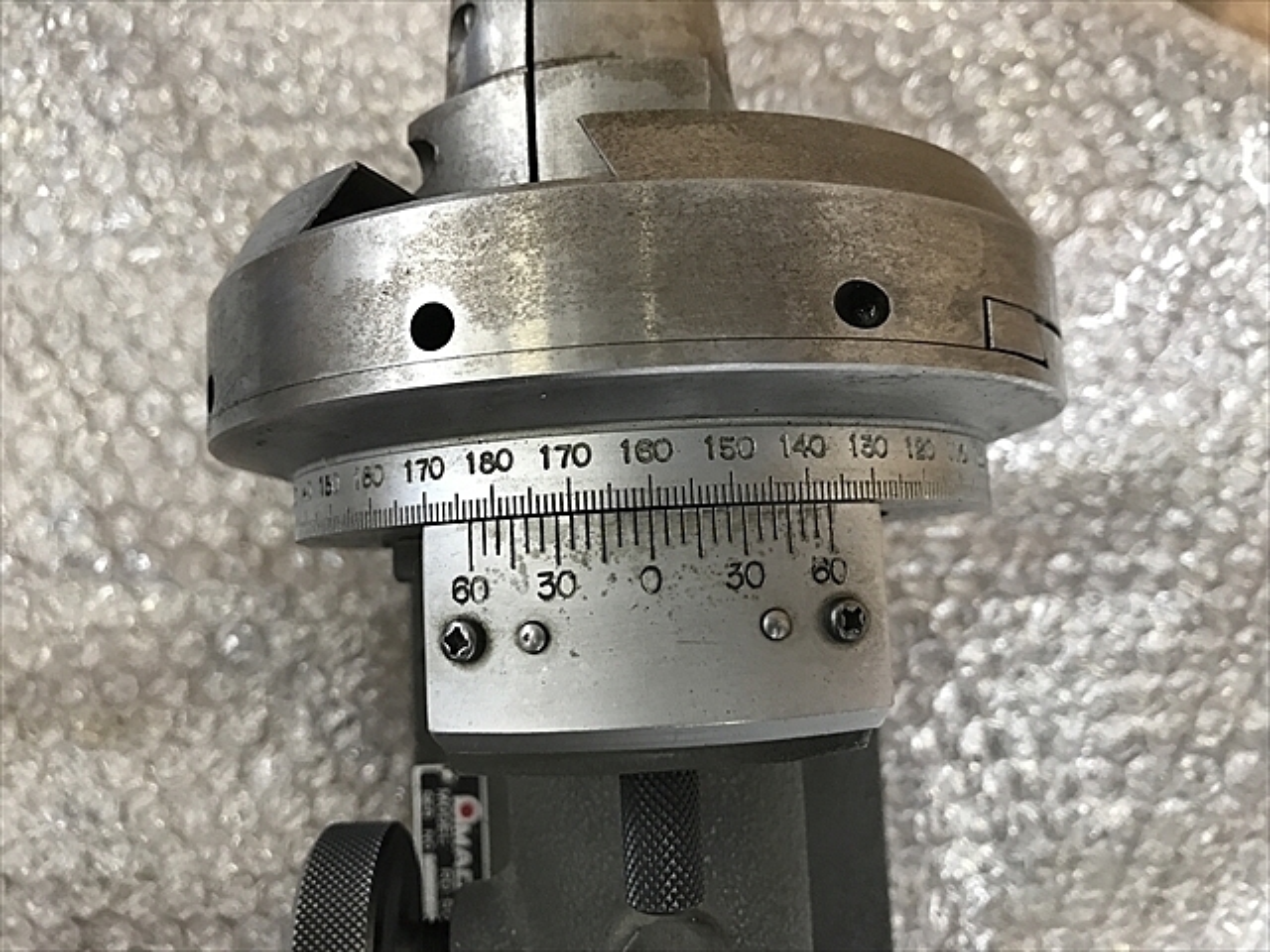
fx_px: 1027
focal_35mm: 28
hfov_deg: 63.4
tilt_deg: -84.9
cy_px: 476
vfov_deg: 49.7
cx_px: 635
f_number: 1.8
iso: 32
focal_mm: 3.99
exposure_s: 1/30
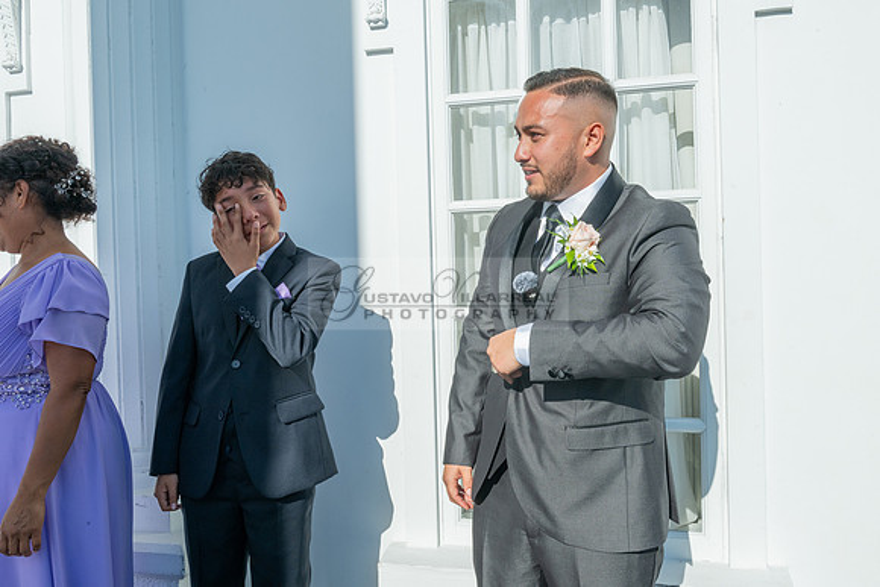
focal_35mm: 32
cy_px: 294
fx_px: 782
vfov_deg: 41.1
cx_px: 440
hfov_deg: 58.7
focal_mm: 32
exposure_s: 1/200
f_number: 18
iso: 250
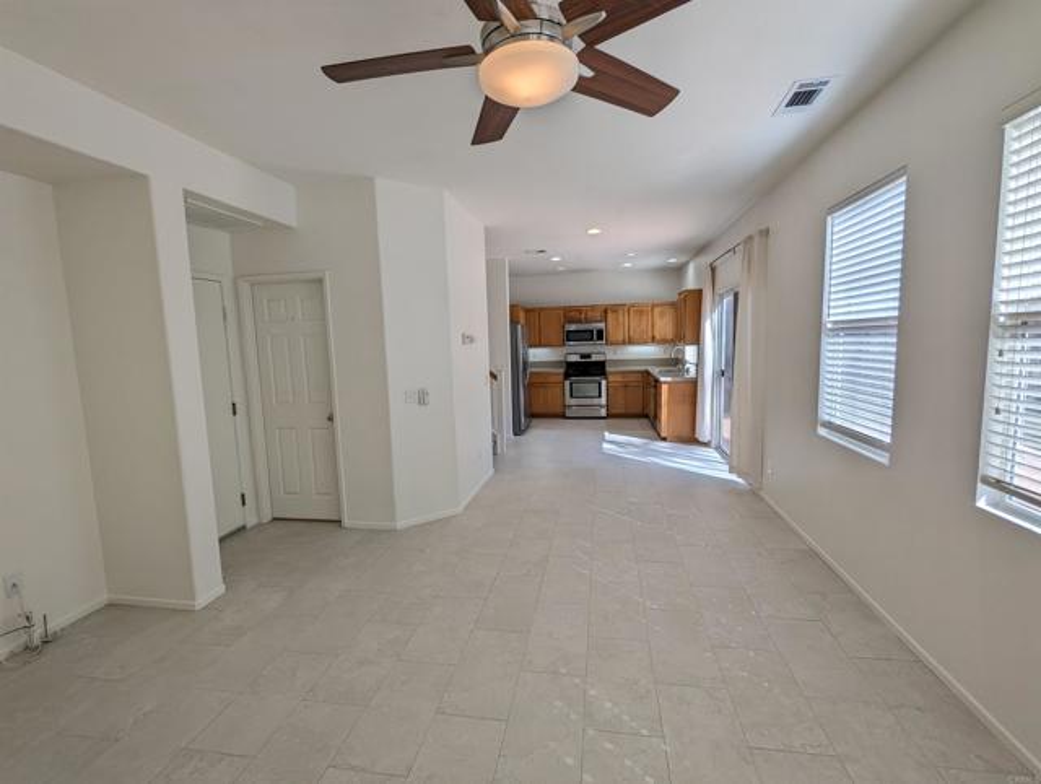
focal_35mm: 16
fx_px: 482
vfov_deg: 78.3
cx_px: 520
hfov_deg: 94.4
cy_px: 392
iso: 50
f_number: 2.2
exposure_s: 1/207
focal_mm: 2.35
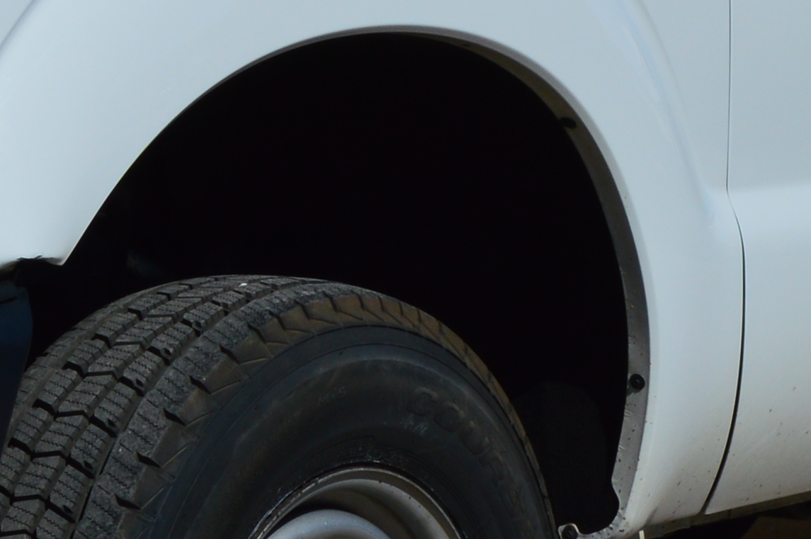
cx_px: 263
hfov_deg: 10.0
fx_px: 4613
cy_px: 290
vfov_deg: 6.7
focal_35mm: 205
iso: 125
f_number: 11
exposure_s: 1/500
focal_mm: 26
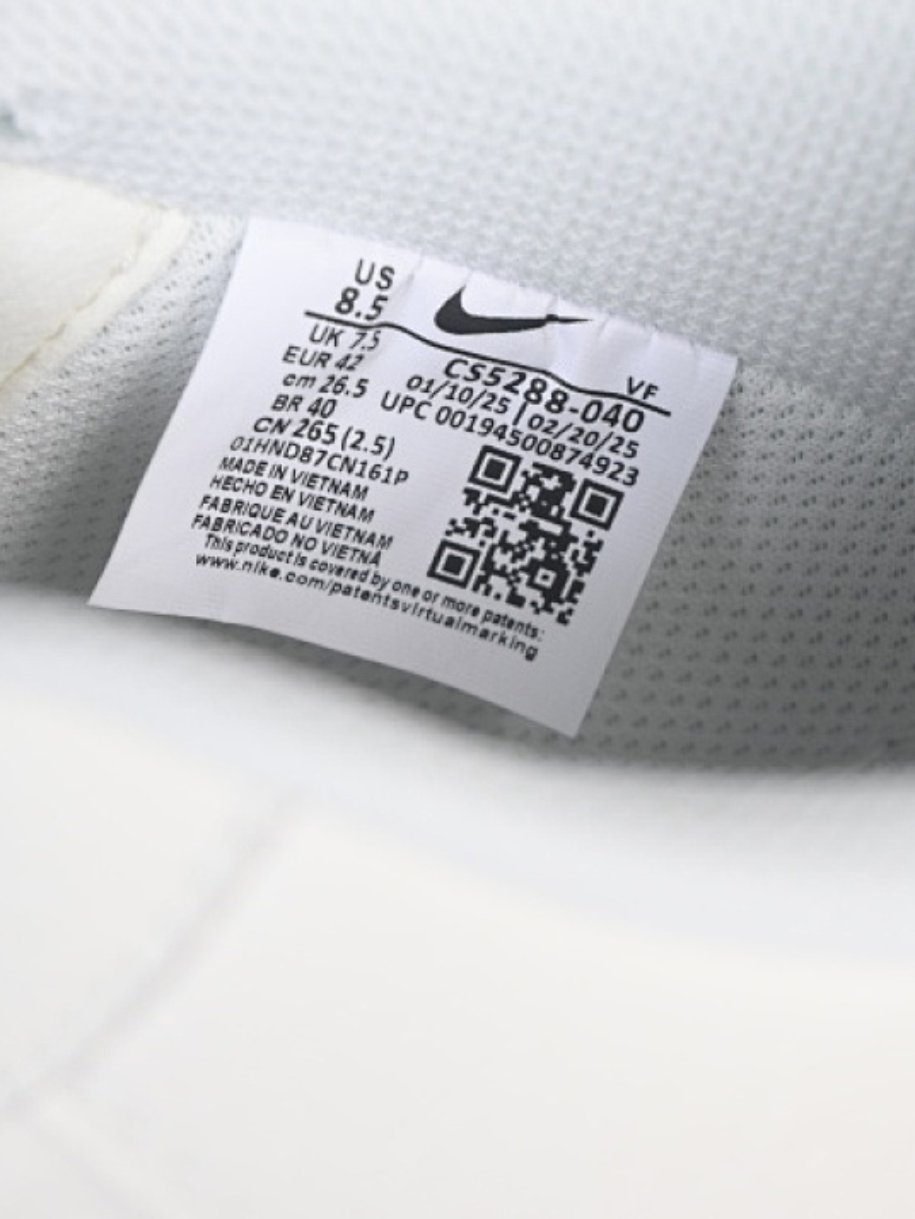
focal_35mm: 109
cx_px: 427
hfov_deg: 13.6
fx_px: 3839
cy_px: 606
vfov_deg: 18.0
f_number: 7.1
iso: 160
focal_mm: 50
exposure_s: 1/80
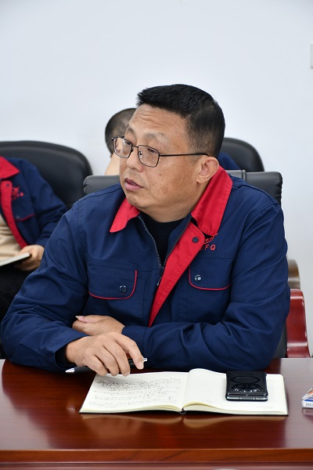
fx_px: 1213
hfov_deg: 14.7
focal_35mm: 93
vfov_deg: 21.9
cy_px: 235
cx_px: 156
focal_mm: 62
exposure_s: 1/25
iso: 400
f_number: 5
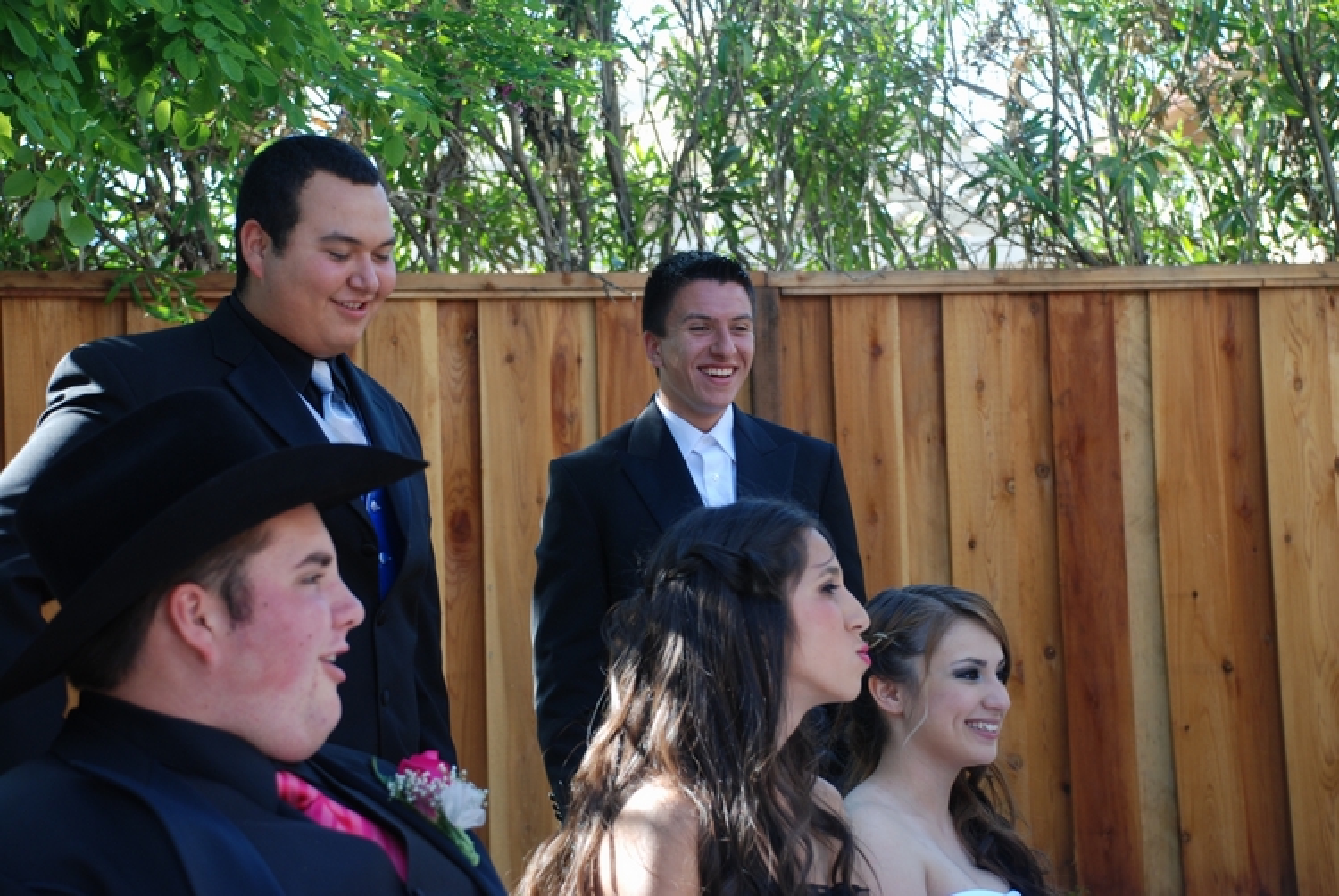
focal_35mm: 78
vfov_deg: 17.5
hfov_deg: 26.0
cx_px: 670
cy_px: 448
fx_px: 2905
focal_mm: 52
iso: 200
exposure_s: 1/90
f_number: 5
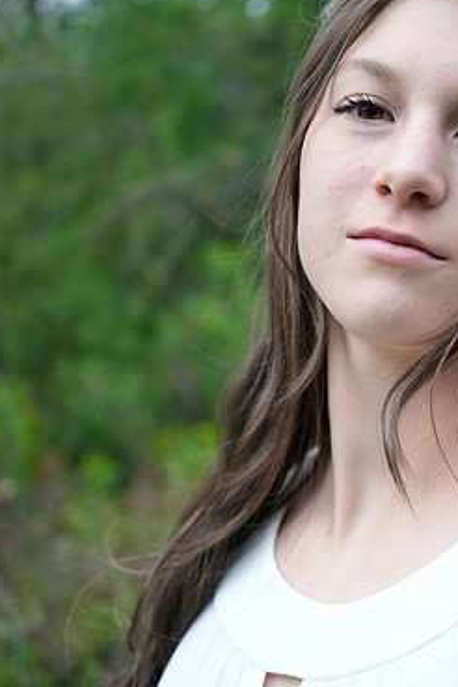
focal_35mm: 55
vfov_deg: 36.2
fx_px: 1050
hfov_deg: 24.2
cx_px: 380
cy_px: 332
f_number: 2.8
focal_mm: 35
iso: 400
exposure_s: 1/400
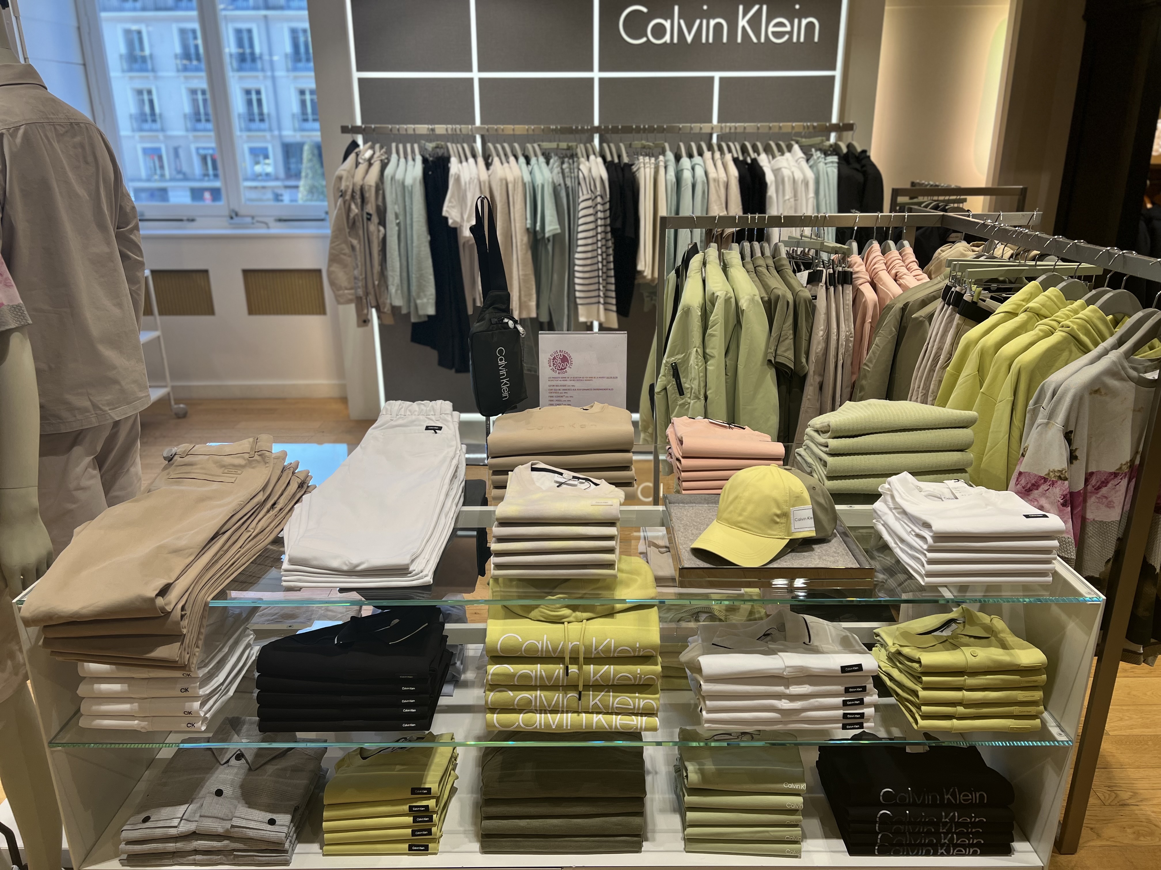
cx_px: 580
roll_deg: +0.4
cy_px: 435
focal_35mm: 26
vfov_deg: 53.1
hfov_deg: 67.3
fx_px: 872
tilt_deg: -19.7
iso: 40
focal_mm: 5.7
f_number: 1.5
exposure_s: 1/204
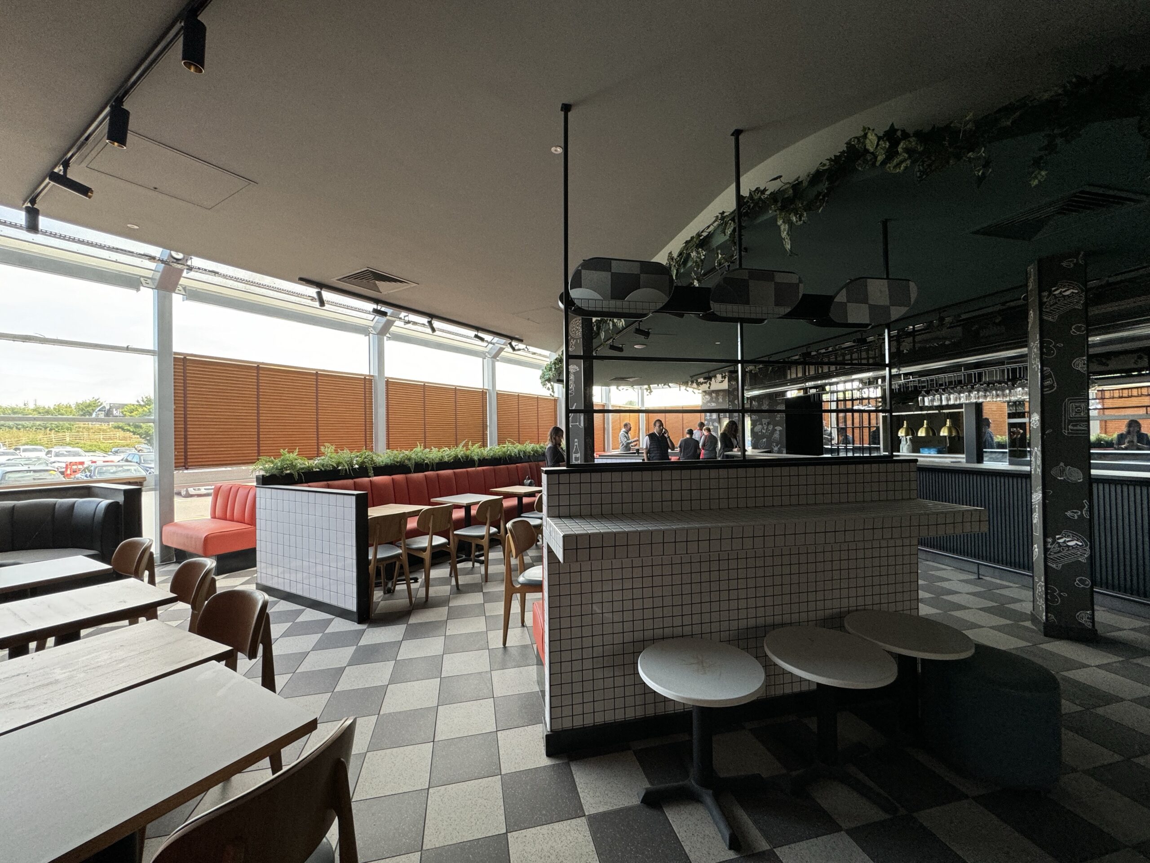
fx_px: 465
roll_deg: -1.2
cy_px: 432
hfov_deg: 102.1
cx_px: 575
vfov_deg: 85.7
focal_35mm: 14
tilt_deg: +0.5
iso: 100
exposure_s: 1/99
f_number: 2.2
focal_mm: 2.22
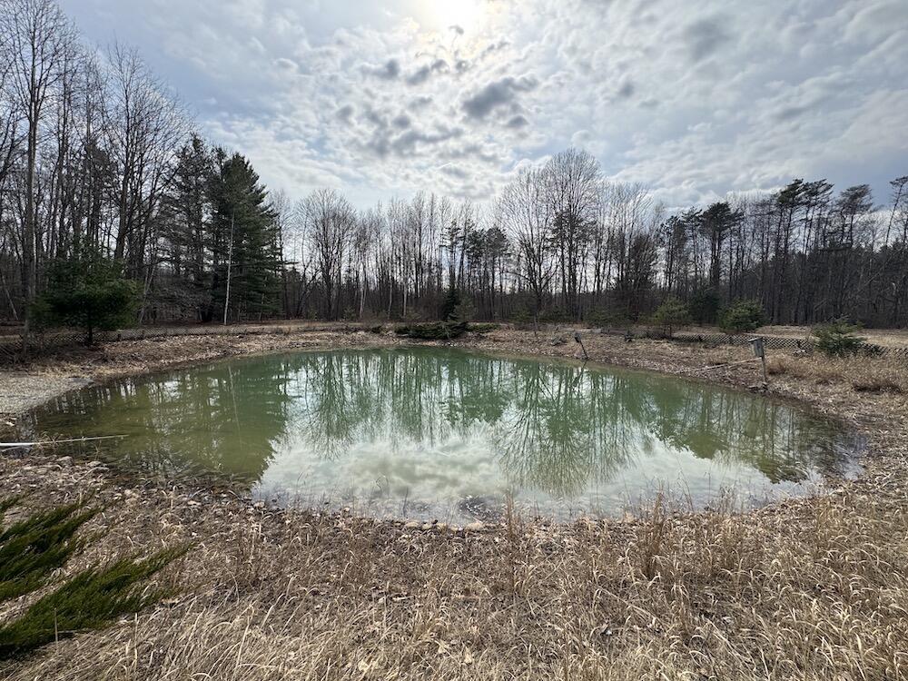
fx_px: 367
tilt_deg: -5.4
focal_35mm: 14
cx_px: 454
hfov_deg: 102.1
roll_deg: -0.9
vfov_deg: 85.7
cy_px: 340
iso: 50
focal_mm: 2.22
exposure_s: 1/1672
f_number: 2.2
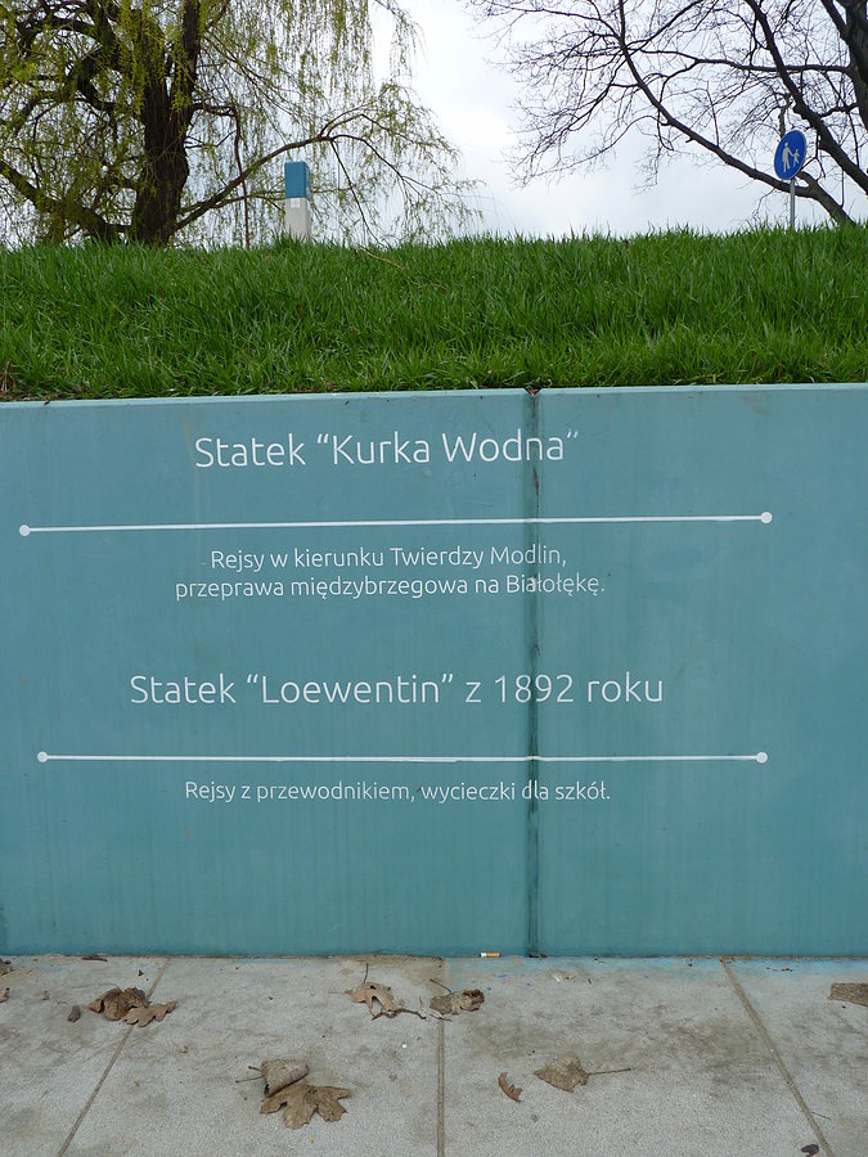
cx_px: 434
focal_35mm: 27
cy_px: 578
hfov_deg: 51.4
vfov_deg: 65.3
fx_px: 903
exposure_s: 1/100
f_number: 3.6
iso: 80
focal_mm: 4.8
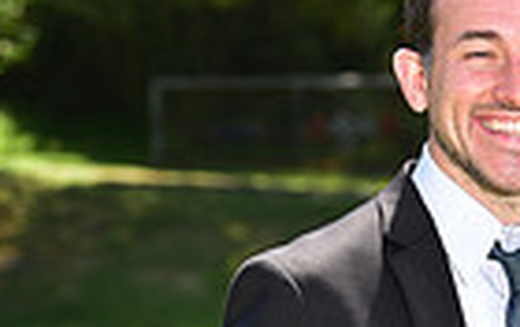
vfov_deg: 3.6
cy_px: 773
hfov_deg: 5.8
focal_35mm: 362
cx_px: 667
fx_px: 5138
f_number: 5
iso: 80
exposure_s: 1/200
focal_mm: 86
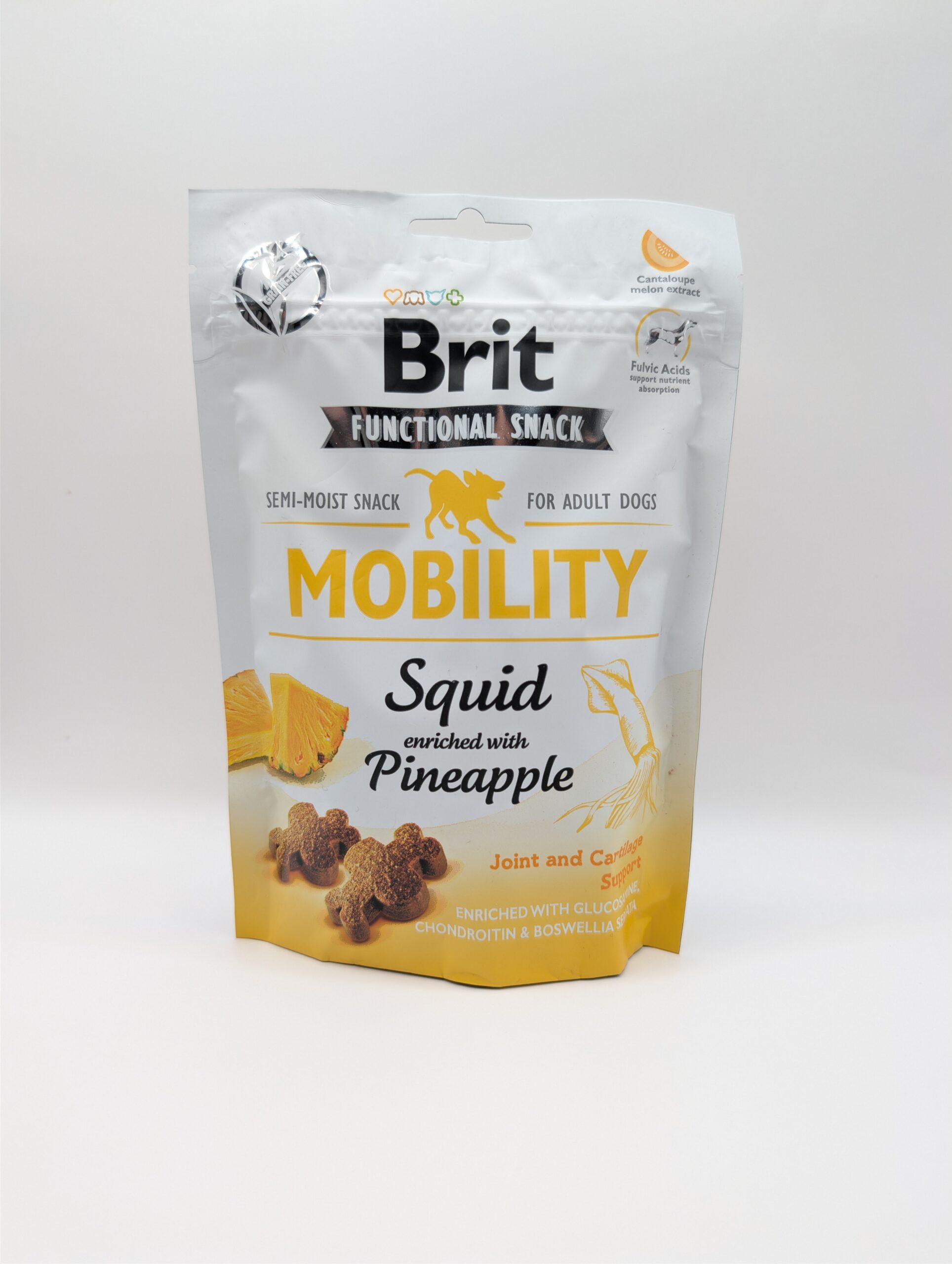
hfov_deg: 56.9
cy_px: 632
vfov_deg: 71.5
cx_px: 476
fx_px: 878
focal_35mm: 24
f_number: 1.68
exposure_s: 1/85.5
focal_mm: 6.9
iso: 33
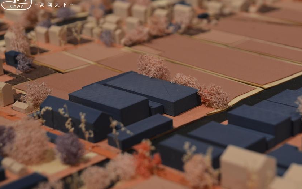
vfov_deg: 20.6
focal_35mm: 63
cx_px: 176
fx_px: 518
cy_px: 88
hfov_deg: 32.4
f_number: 4.5
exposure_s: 1/80
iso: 400
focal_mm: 32
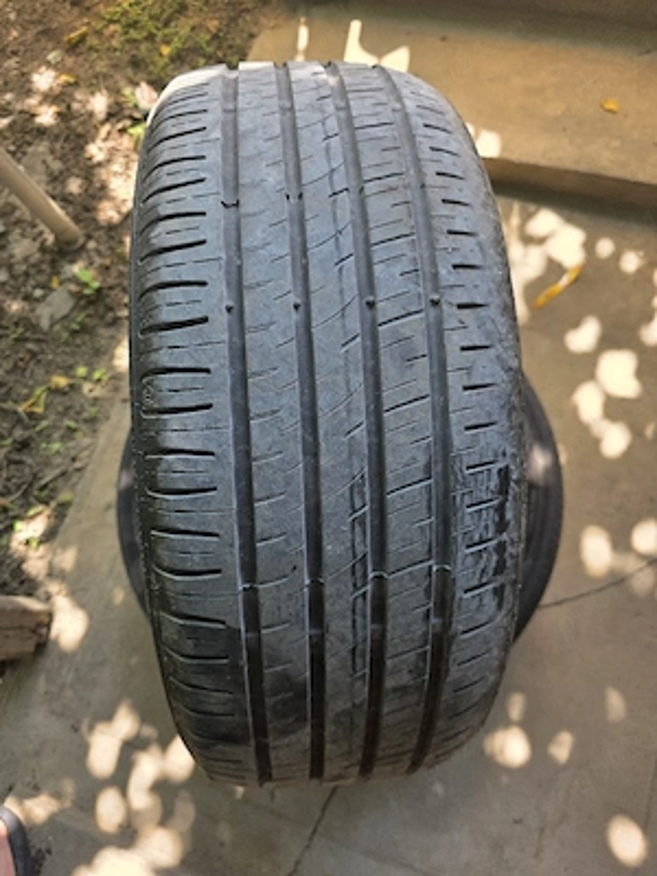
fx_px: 582
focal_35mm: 23
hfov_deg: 58.9
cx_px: 328
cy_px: 438
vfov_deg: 73.9
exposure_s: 1/182
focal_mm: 6.3
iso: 64
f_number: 1.7
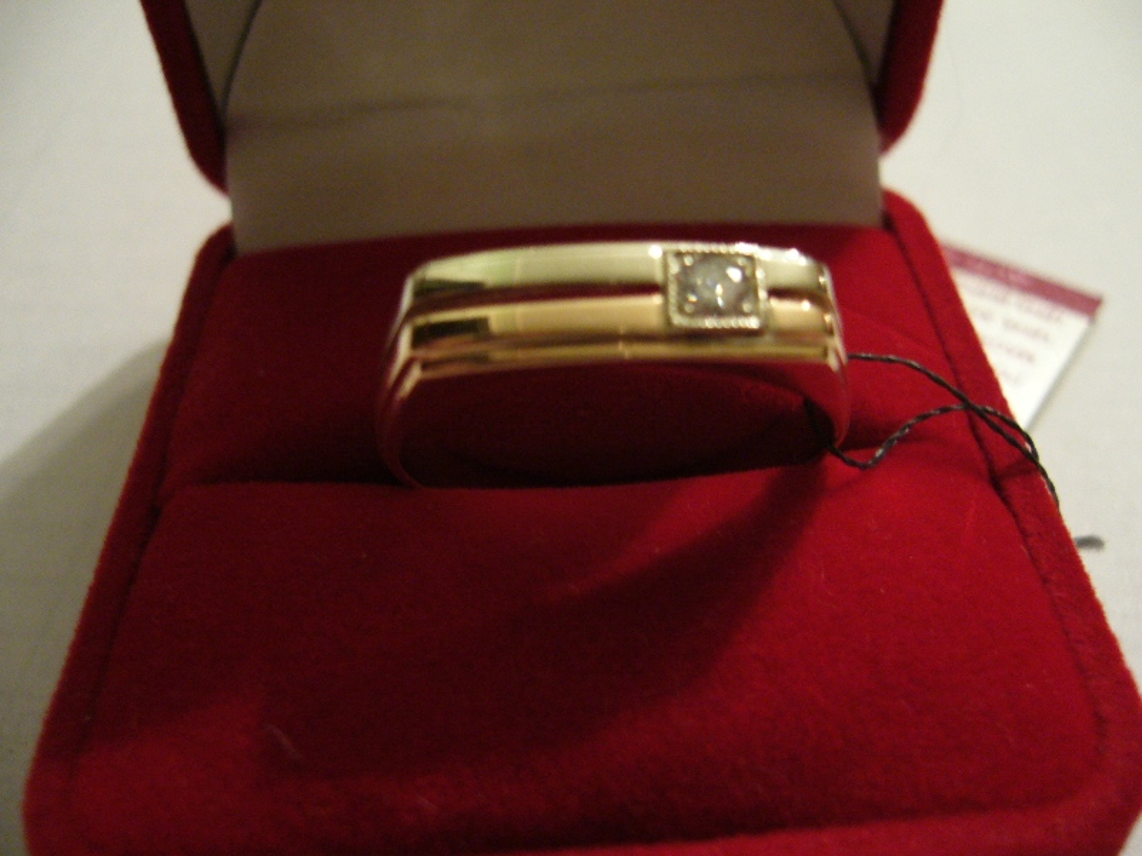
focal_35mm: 35
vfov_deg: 40.7
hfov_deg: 52.6
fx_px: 1155
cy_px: 428
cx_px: 571
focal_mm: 5.8
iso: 200
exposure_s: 1/8
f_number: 2.8
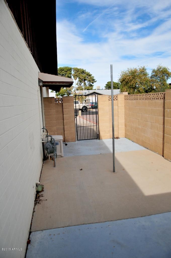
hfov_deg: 50.3
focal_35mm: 26
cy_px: 129
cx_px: 86
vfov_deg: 70.5
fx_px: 182
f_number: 2.8
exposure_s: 1/8000
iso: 500
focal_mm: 17
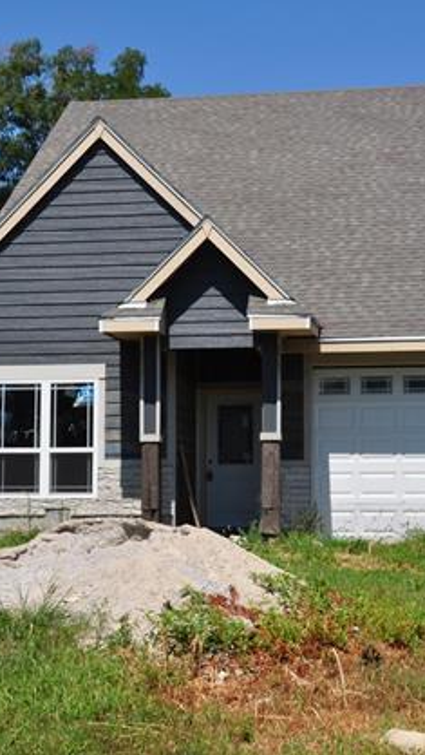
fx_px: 1396
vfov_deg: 30.2
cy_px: 374
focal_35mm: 70
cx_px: 231
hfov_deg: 17.3
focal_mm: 29
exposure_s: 1/400
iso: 200
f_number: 11
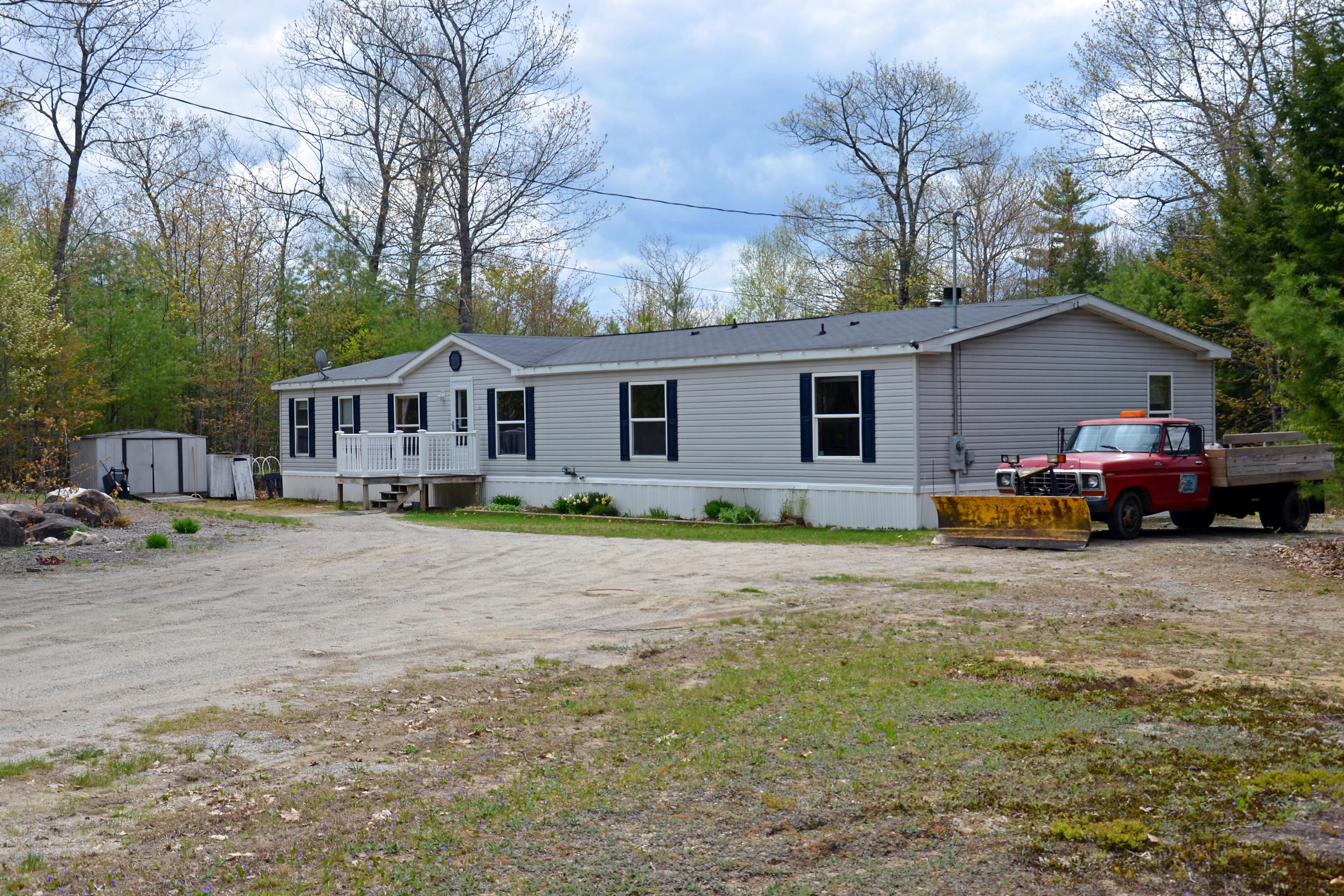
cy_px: 454
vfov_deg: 29.2
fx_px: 1717
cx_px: 684
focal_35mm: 46
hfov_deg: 42.7
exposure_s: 1/250
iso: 110
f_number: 8
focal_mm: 30
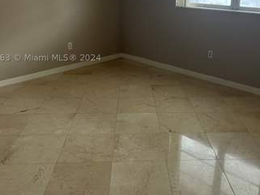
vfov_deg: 36.3
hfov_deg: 47.6
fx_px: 293
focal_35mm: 39
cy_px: 58
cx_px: 155
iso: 40
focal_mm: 5.7
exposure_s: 1/236
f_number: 1.5
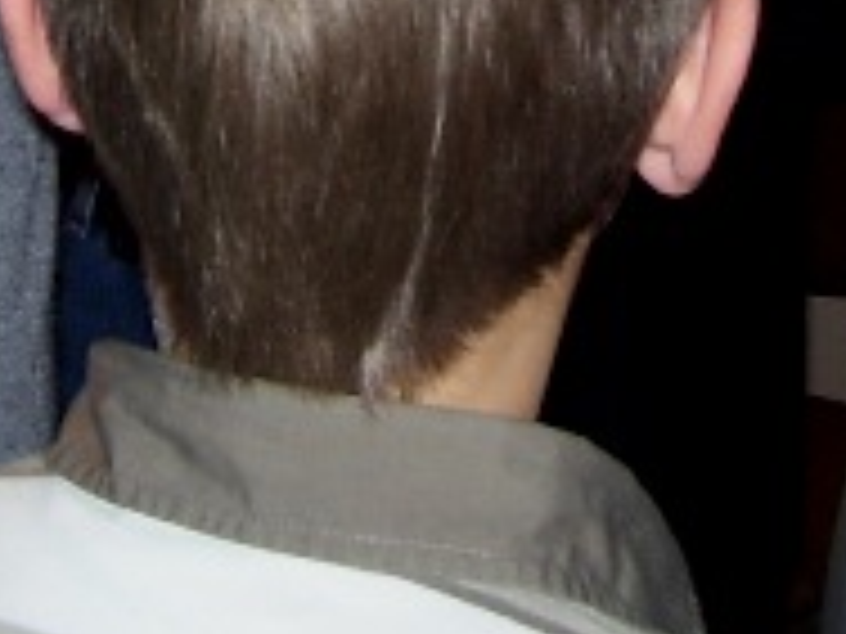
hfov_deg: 12.9
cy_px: -490
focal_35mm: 153
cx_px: 338
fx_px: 3739
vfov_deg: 9.3
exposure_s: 1/60
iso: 80
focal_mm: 6
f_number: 2.7
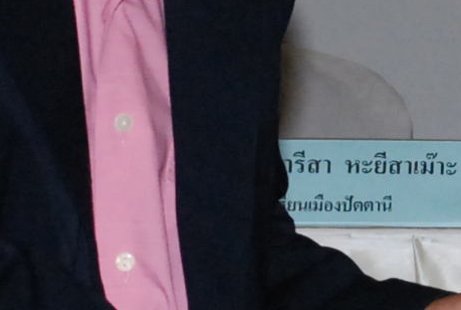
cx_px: 601
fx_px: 4619
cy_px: 161
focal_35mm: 360
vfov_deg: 3.8
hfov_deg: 5.7
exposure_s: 1/200
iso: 1000
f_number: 8
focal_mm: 38
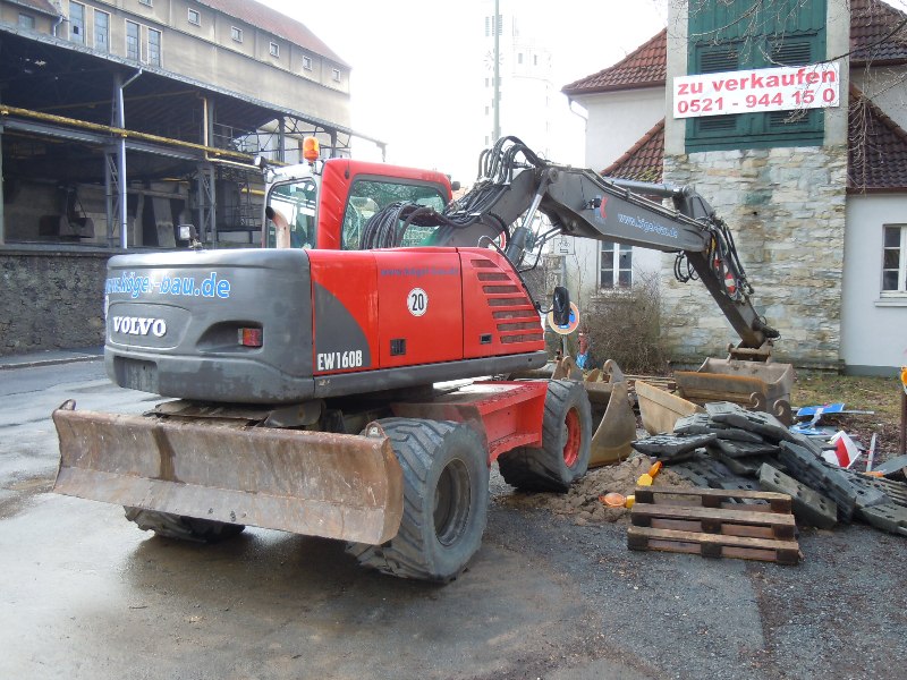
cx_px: 454
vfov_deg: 46.8
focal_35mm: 30
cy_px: 340
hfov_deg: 60.0
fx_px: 786
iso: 100
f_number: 3.5
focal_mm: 5.4
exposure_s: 1/60
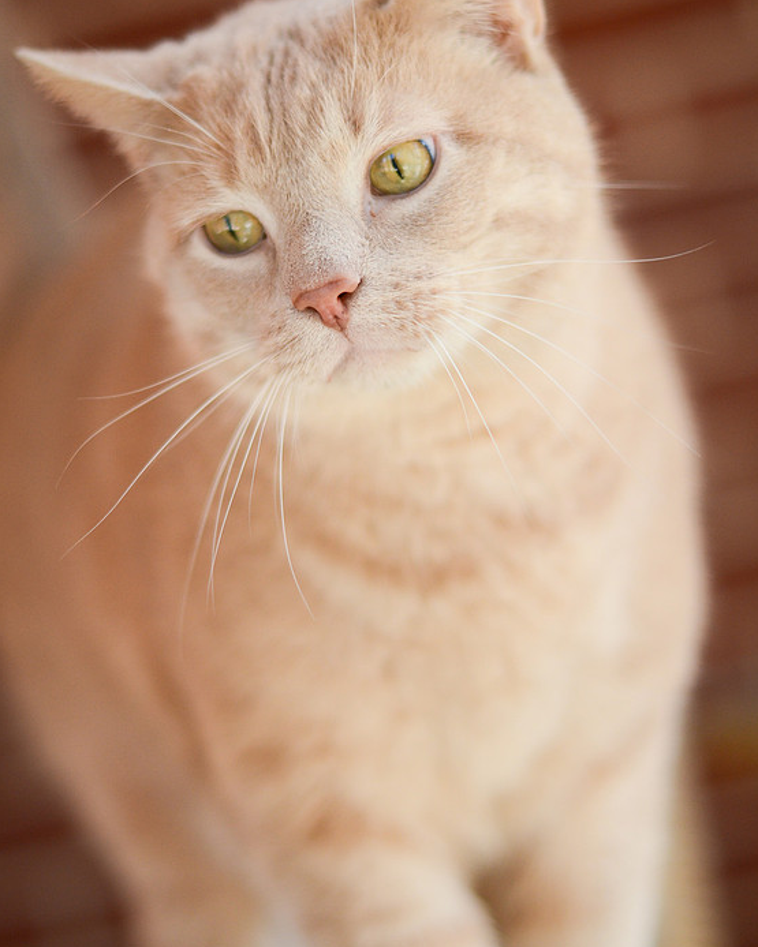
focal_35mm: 86
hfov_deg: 17.9
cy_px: 463
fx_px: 2412
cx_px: 382
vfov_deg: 22.2
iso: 400
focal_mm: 50
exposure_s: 1/2500
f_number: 1.8
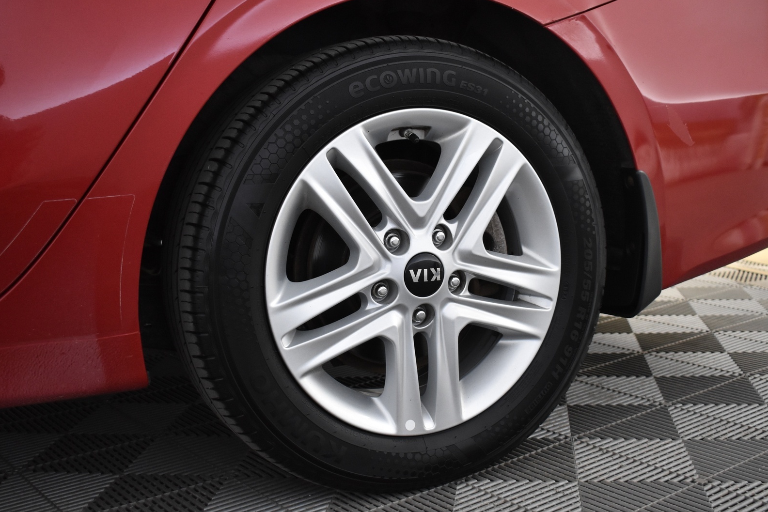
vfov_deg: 29.3
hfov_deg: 42.7
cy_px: 255
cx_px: 387
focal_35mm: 46
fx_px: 981
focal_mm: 30
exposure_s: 1/50
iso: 1600
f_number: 4.2
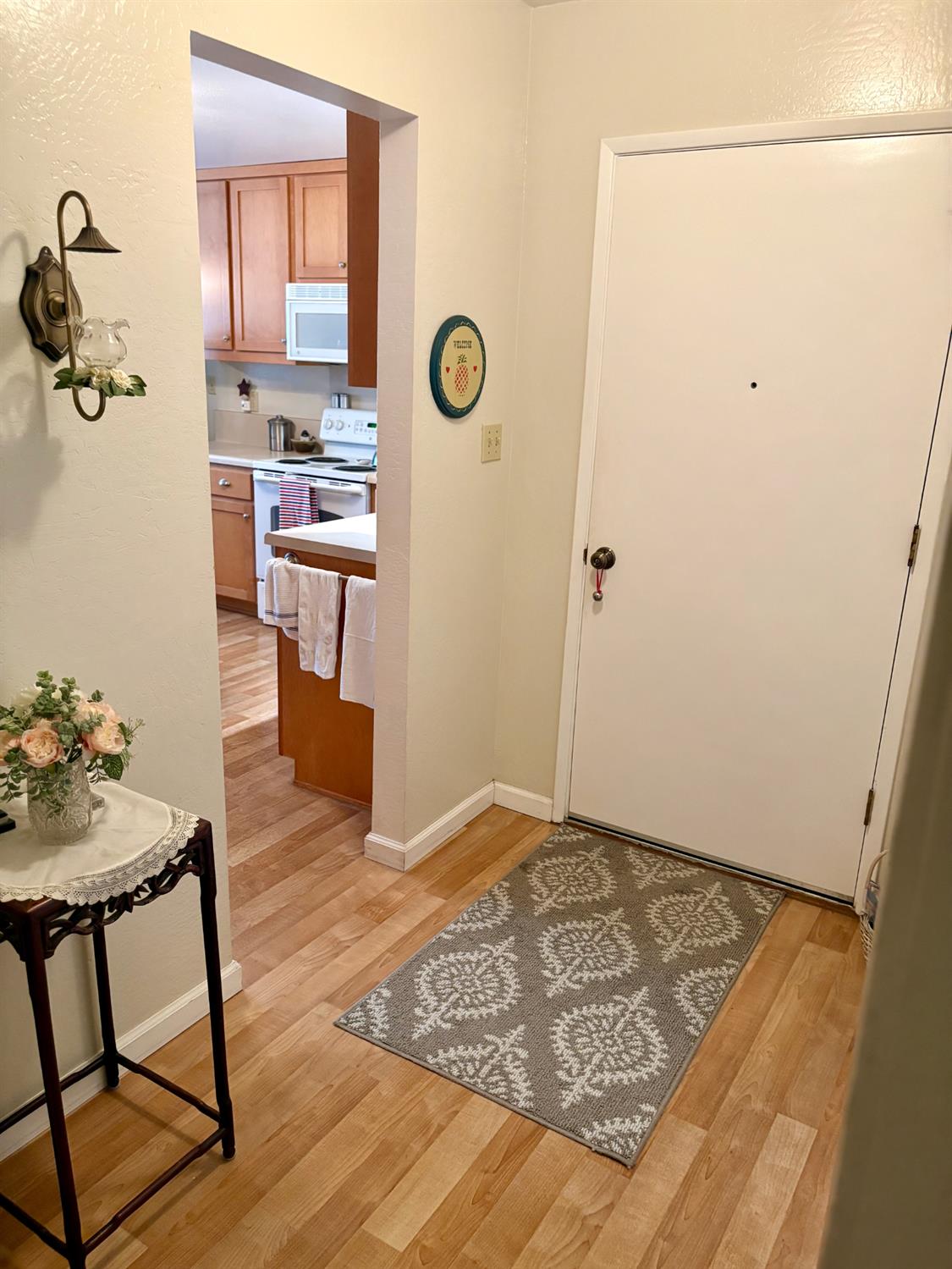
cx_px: 476
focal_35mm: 26
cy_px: 634
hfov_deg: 53.1
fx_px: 953
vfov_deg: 67.3
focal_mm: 5.96
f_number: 1.6
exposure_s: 1/60
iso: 320
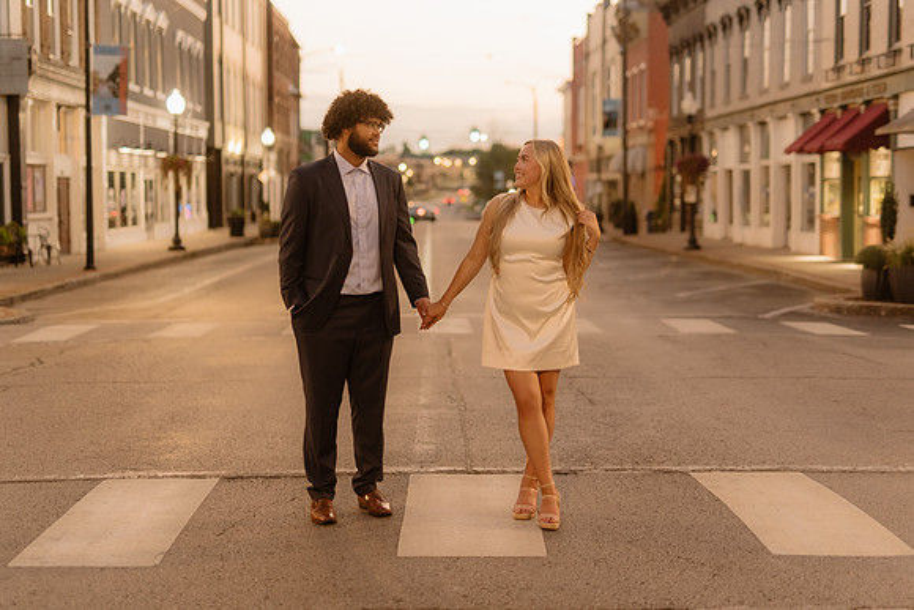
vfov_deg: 24.4
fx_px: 1410
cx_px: 454
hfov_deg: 35.9
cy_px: 303
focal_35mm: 56
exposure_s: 1/160
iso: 800
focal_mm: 50
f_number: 1.4
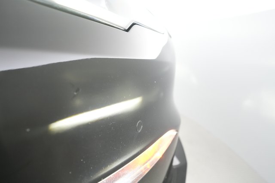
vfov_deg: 46.4
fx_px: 214
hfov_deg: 65.5
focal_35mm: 28
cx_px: 138
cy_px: 92
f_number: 4
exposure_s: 1/100
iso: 5000
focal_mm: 28
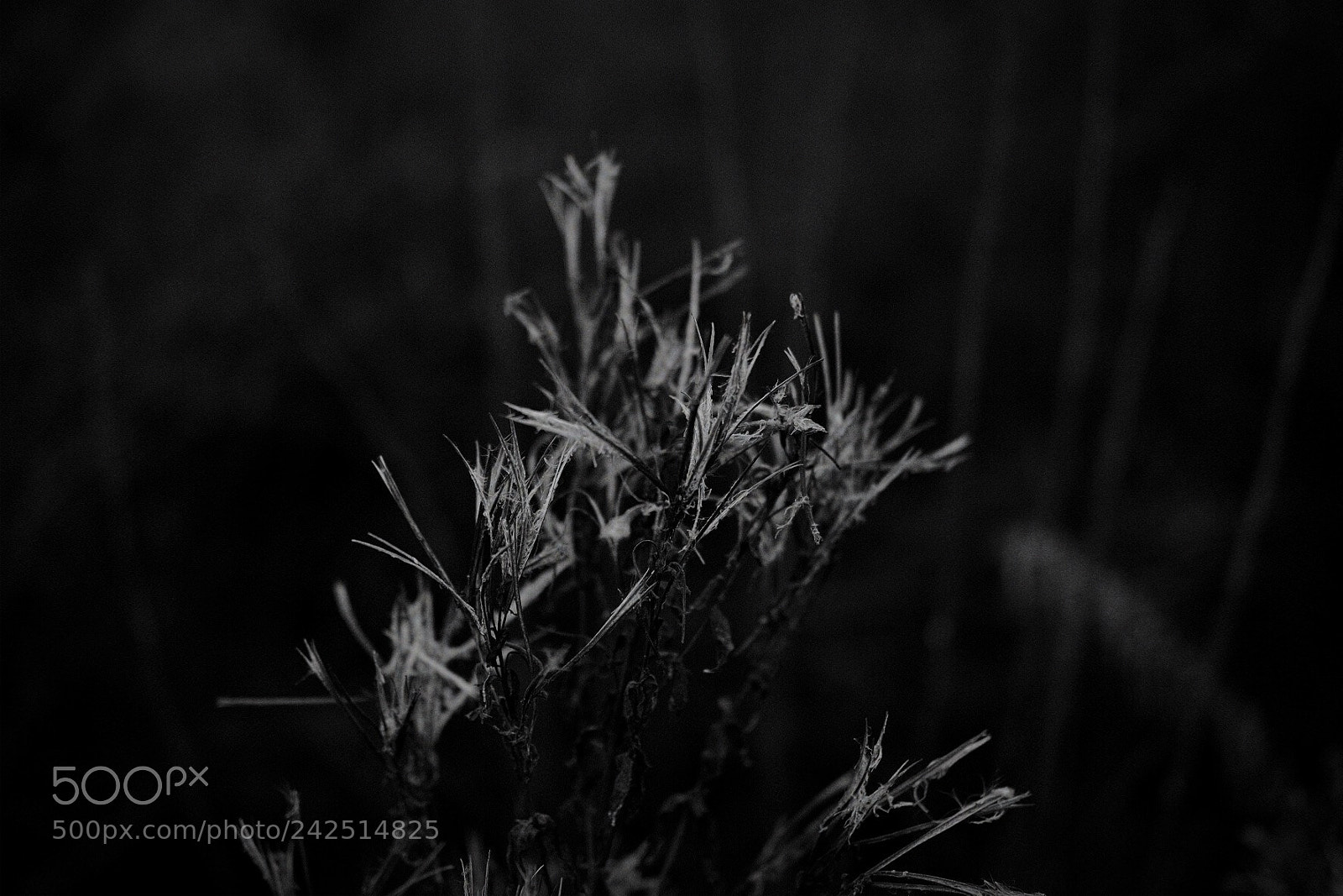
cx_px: 672
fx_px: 1977
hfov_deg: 37.5
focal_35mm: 53
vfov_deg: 25.5
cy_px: 448
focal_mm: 35
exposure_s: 1/150
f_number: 2
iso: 800
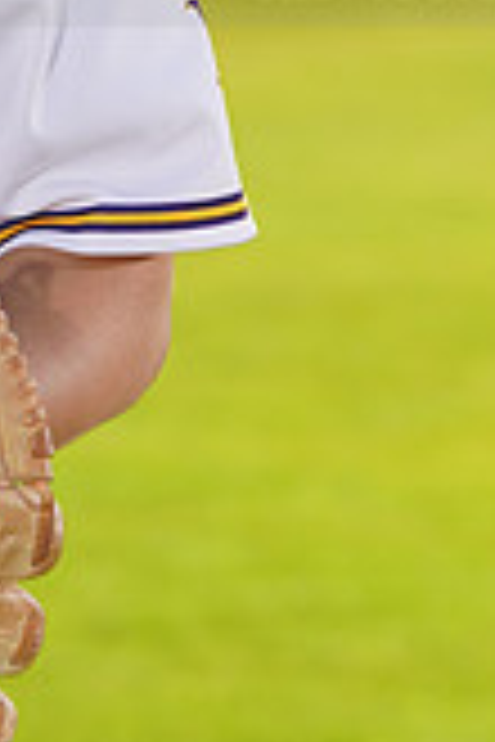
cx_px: -335
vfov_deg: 2.8
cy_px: -117
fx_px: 14952
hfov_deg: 1.9
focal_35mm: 725
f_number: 8
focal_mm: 206
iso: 100
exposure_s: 1/250
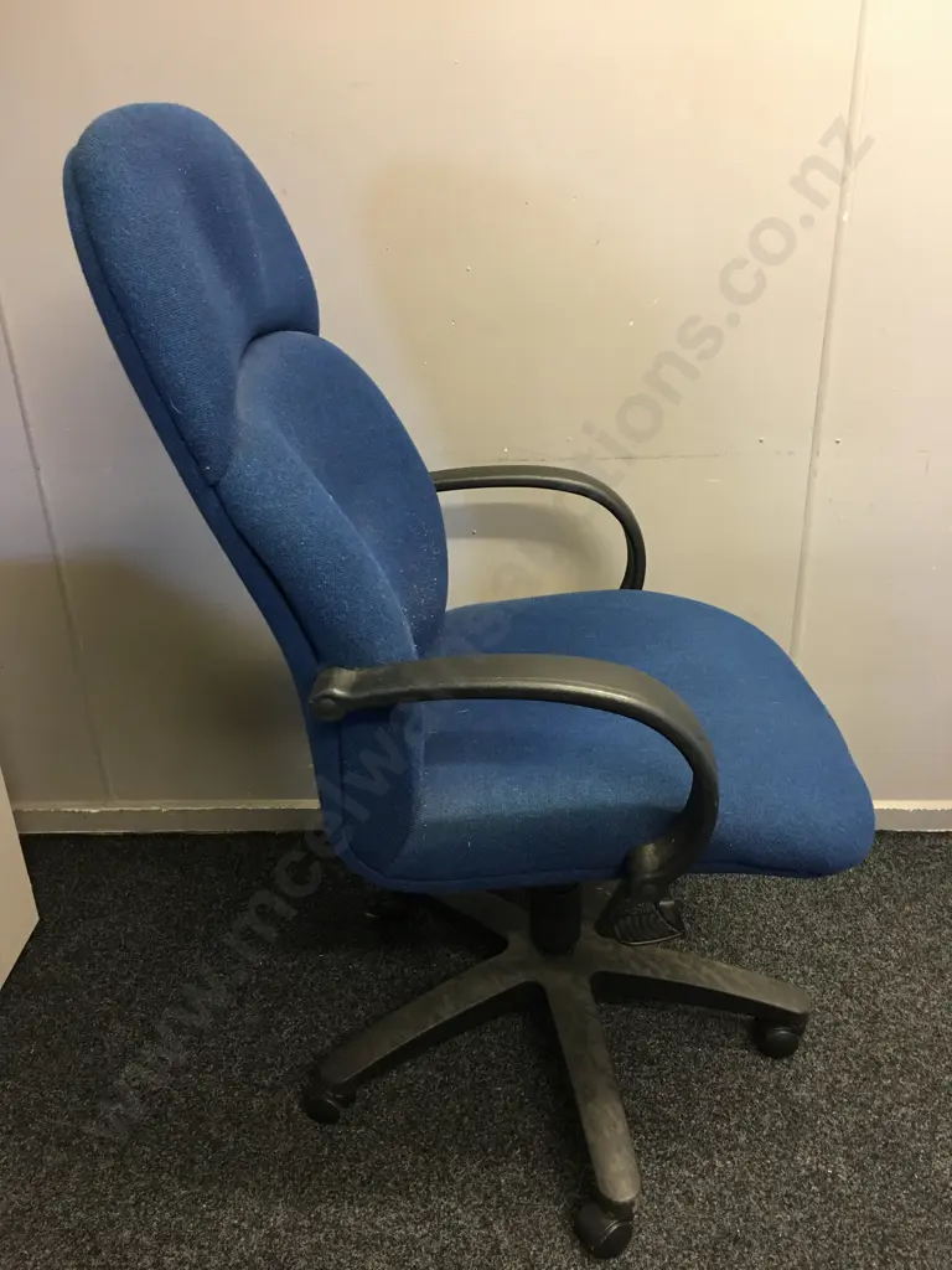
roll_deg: +0.9
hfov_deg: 48.2
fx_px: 1063
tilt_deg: -24.4
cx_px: 476
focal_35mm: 29
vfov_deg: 61.7
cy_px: 635
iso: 100
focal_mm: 4.15
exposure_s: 1/17
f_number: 2.2
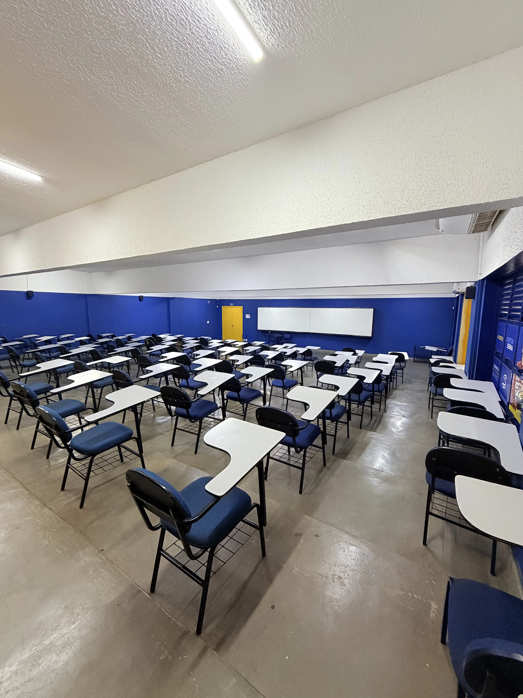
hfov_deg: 85.7
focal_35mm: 14
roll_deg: -0.6
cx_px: 262
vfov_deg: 102.1
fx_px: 282
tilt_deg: -7.9
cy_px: 349
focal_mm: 2.22
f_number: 2.2
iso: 320
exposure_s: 1/120
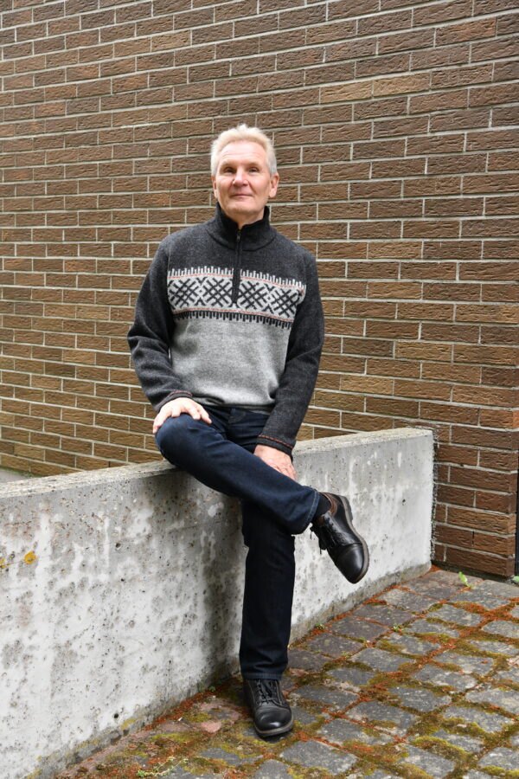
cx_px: 260
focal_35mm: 52
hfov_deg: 26.0
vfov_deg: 38.2
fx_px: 1124
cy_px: 390
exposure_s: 1/250
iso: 1600
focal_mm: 52
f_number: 8
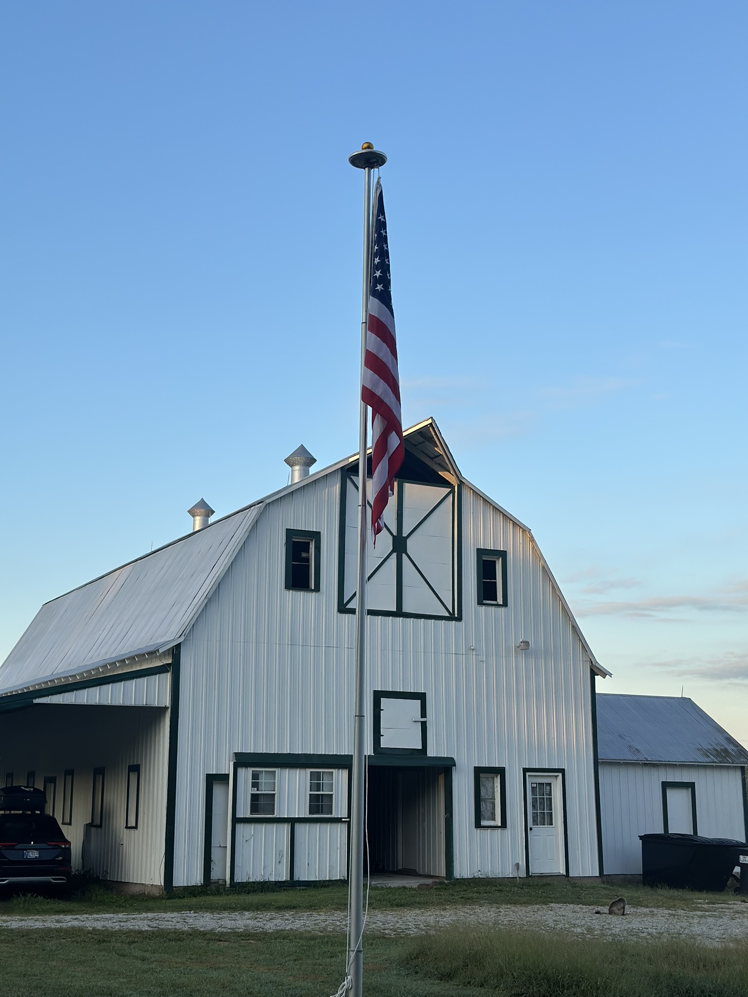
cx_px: 374
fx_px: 1383
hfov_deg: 30.3
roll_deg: -0.7
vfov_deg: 39.7
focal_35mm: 48
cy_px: 498
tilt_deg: +12.2
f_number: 1.78
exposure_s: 1/1667
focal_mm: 6.86
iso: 80
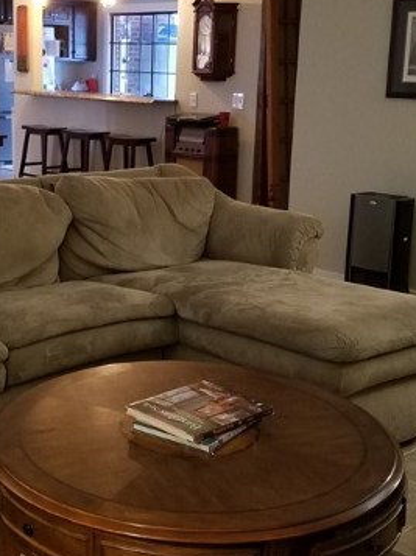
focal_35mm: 56
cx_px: 160
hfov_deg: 26.0
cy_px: 226
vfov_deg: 34.3
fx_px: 899
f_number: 1.7
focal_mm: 4.2
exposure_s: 1/10
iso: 200
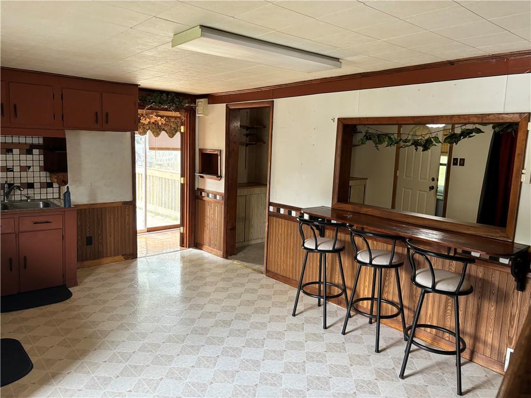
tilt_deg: -7.5
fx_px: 399
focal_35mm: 26
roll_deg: -2.4
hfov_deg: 67.3
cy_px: 199
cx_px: 266
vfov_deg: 53.1
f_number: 1.6
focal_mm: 5.96
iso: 160
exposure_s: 1/60
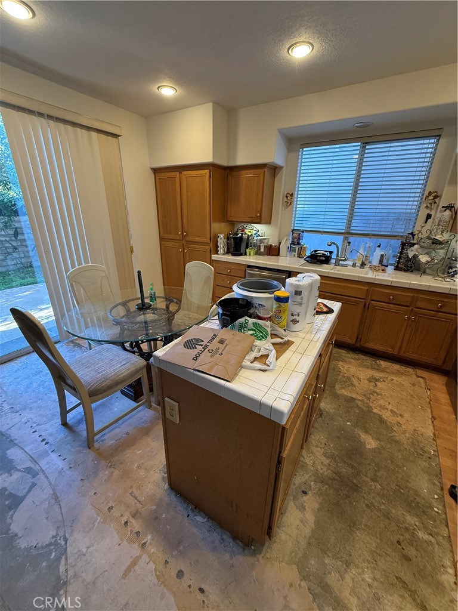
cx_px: 229
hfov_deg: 85.7
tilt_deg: -21.7
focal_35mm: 14
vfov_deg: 102.1
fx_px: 247
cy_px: 306
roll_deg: -1.5
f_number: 2.2
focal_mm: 2.22
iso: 320
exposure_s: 1/120
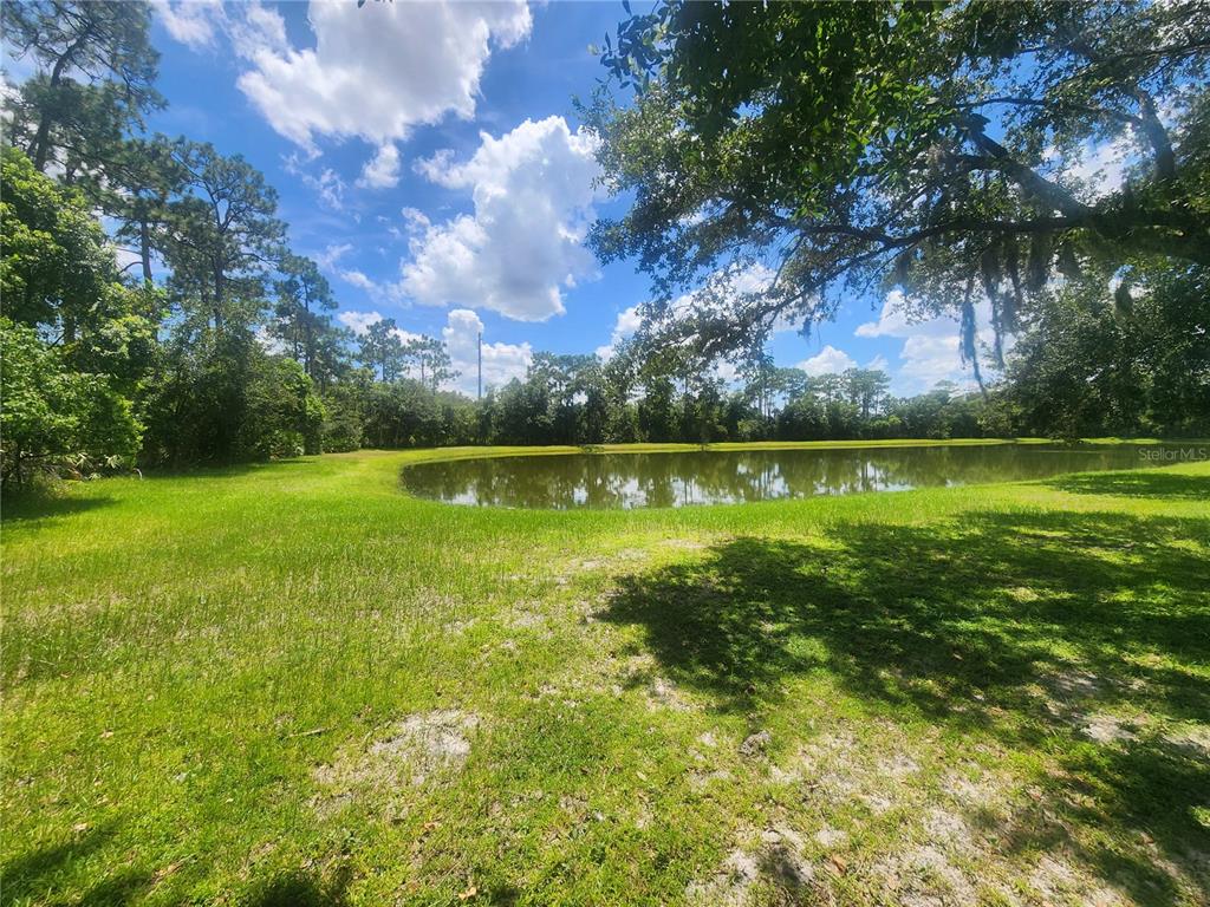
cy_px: 454
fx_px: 454
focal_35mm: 13
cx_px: 605
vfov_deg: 89.9
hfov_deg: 106.2
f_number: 2.2
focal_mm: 2.2
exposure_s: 1/2163
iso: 50
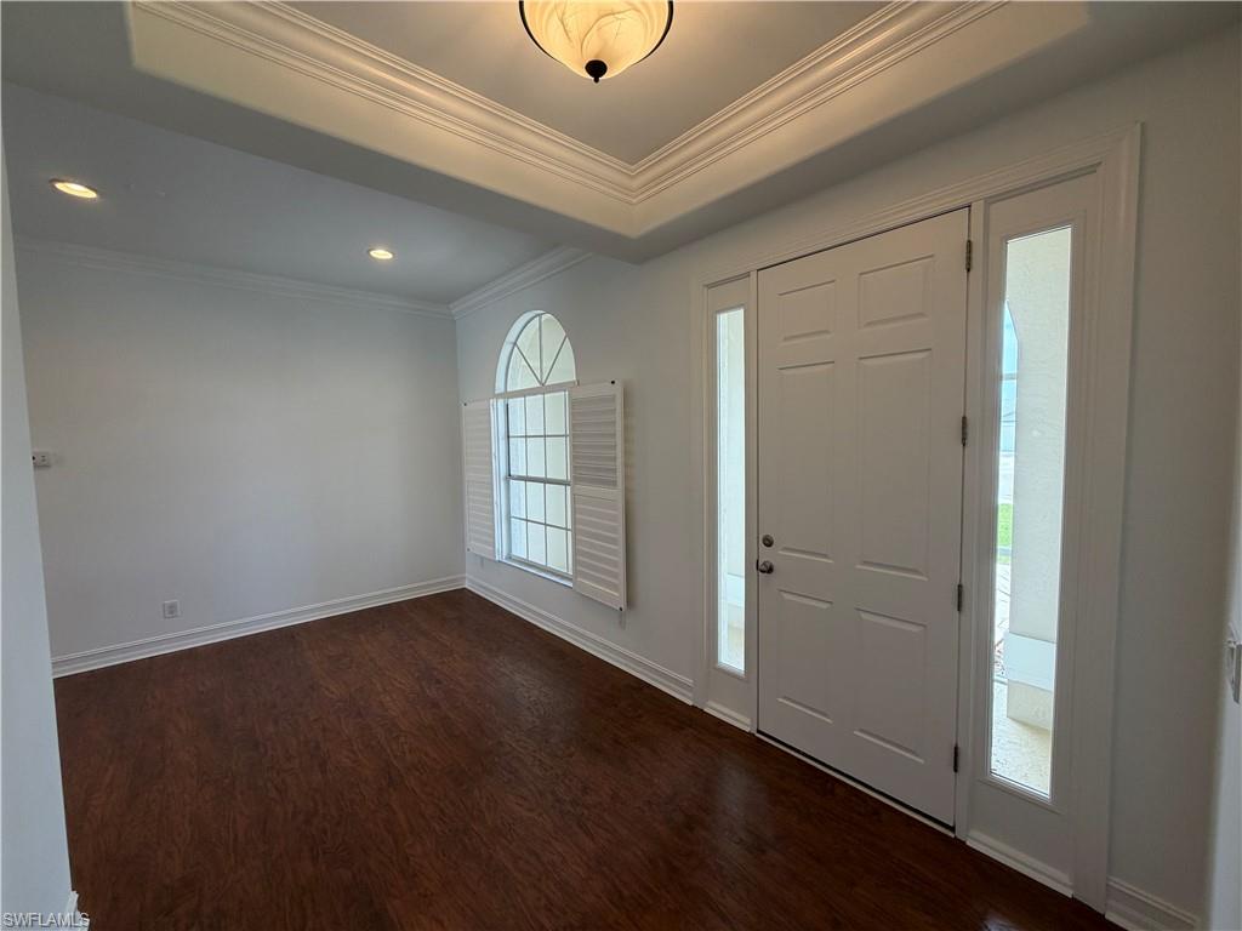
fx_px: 502
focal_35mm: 14
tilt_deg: -3.9
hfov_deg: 102.1
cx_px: 621
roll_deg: +1.0
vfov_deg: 85.7
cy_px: 466
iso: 160
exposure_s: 1/120
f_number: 2.2
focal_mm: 2.22
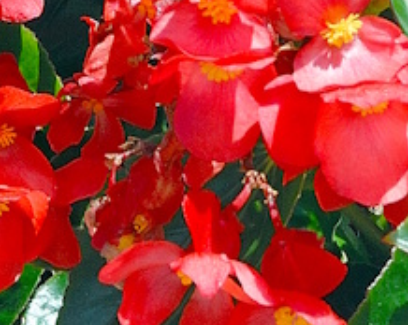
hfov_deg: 5.2
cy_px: 532
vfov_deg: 4.2
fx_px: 4452
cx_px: -168
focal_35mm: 369
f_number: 8
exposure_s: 1/125
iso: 100
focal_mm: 38
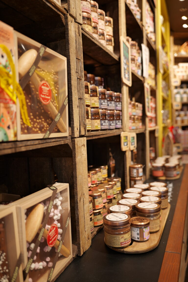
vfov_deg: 60.3
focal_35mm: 31
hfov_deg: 42.3
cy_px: 141
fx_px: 243
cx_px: 94
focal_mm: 31
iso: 125
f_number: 2.8
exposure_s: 1/60
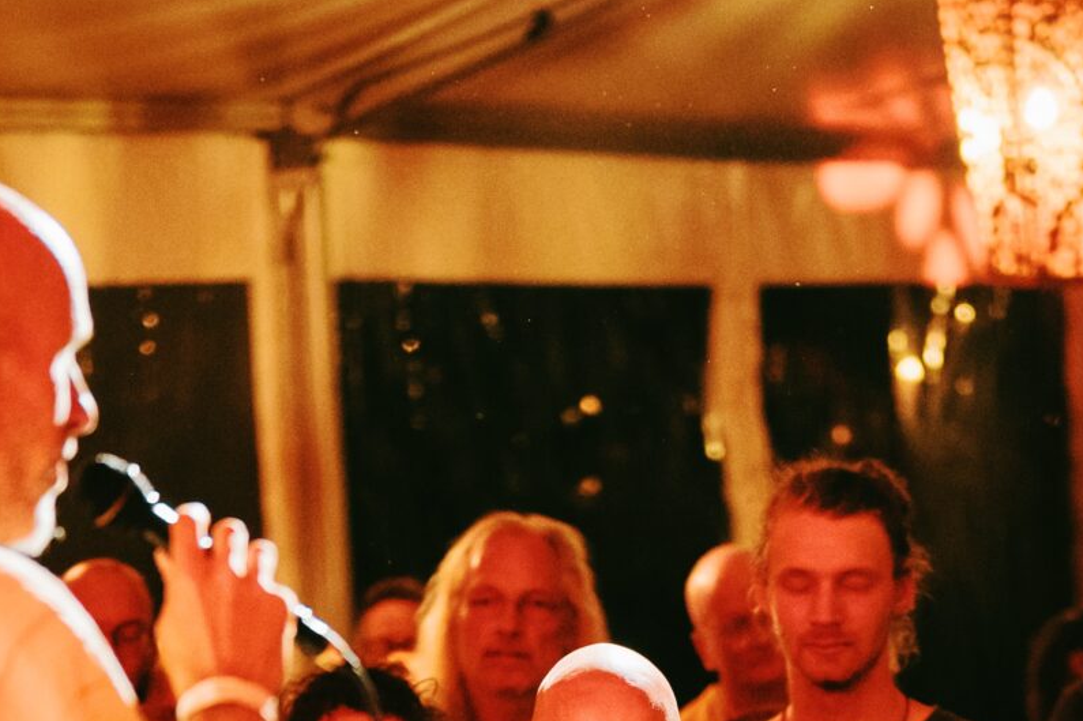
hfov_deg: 12.8
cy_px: 1109
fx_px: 4840
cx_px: 563
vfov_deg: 8.3
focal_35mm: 161
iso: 2000
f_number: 1.8
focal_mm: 50
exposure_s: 1/200
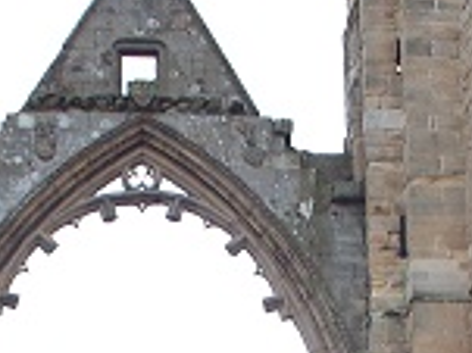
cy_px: 537
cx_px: 216
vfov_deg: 7.6
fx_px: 2602
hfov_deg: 10.4
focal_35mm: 191
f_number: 2.8
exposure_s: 1/100
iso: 64
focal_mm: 7.54
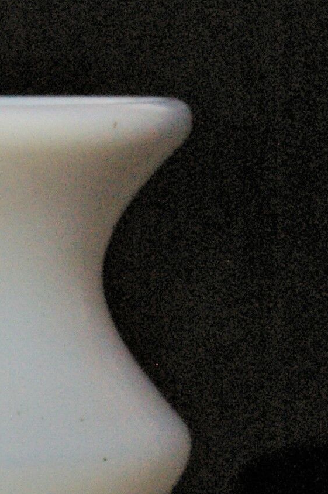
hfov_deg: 9.7
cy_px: 860
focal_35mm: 139
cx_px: -99
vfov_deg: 13.4
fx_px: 1903
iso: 1600
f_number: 11
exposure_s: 1/1000
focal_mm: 26
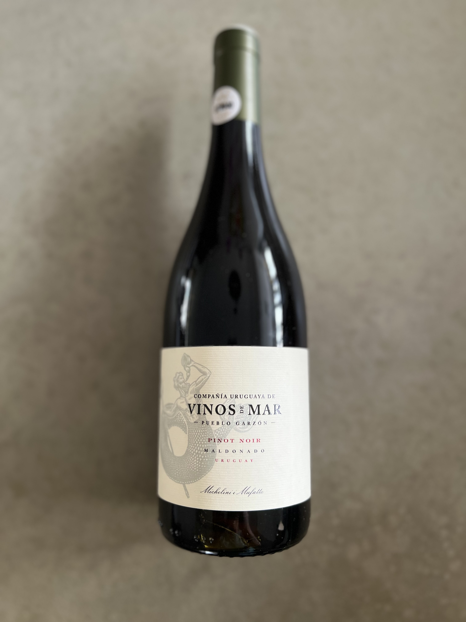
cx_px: 233
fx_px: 467
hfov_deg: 53.1
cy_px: 311
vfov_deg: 67.3
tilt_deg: -84.2
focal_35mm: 26
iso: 80
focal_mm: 5.7
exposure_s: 1/121
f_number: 1.5
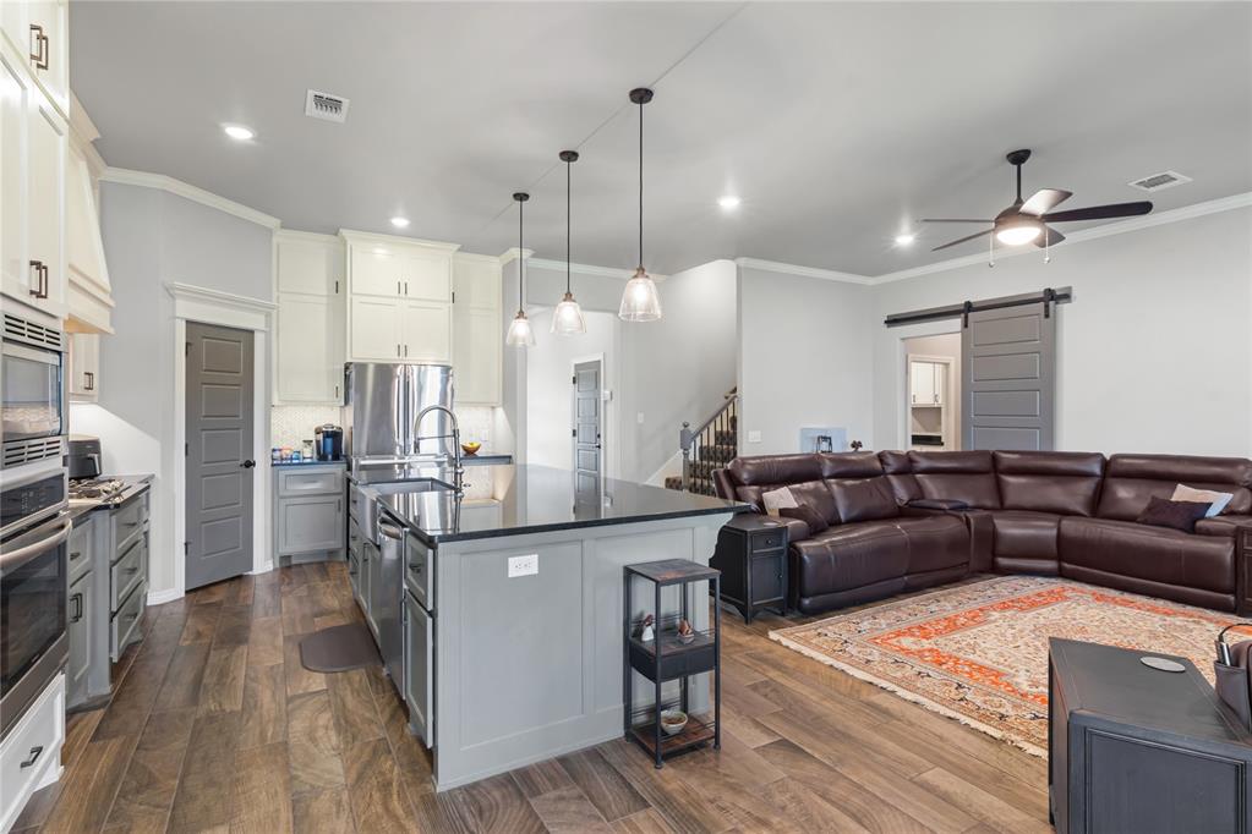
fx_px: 574
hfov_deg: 95.0
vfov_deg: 72.1
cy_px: 417
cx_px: 626
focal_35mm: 16
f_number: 9
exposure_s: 1/4
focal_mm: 11
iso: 320
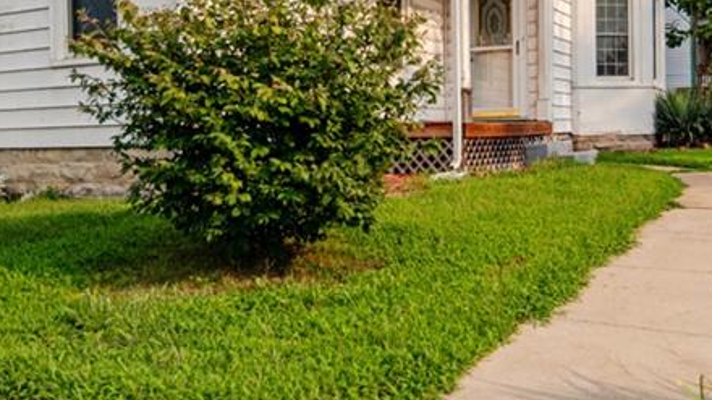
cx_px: 435
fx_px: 736
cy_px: 134
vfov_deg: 30.2
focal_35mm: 39
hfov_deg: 51.2
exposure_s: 1/4000
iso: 80
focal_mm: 16
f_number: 2.8
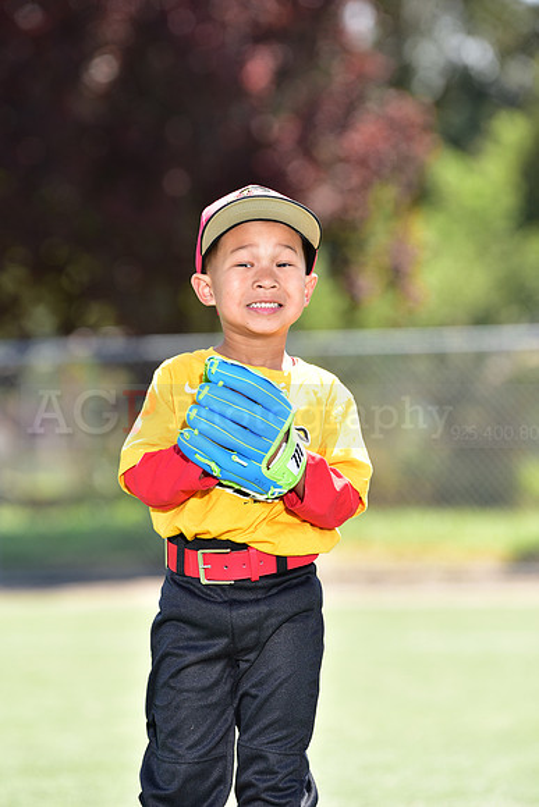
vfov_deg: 10.3
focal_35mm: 200
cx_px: 270
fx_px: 4489
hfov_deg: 6.9
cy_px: 404
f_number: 4.5
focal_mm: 200
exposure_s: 1/200
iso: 80
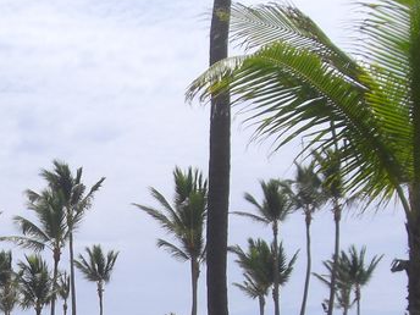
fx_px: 1371
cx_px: 38
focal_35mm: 113
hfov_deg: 17.2
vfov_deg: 12.8
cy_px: 360
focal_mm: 6.2
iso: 64
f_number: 8
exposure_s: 1/320
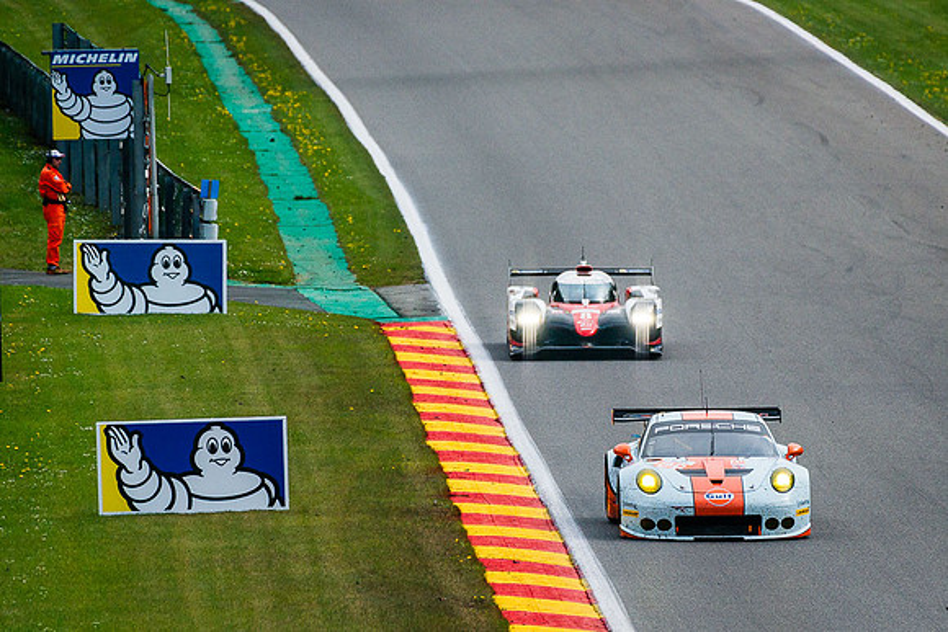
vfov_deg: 2.1
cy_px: 412
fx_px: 17183
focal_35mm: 652
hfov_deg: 3.2
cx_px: 551
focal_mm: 500
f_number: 5.6
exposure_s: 1/8000
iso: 400
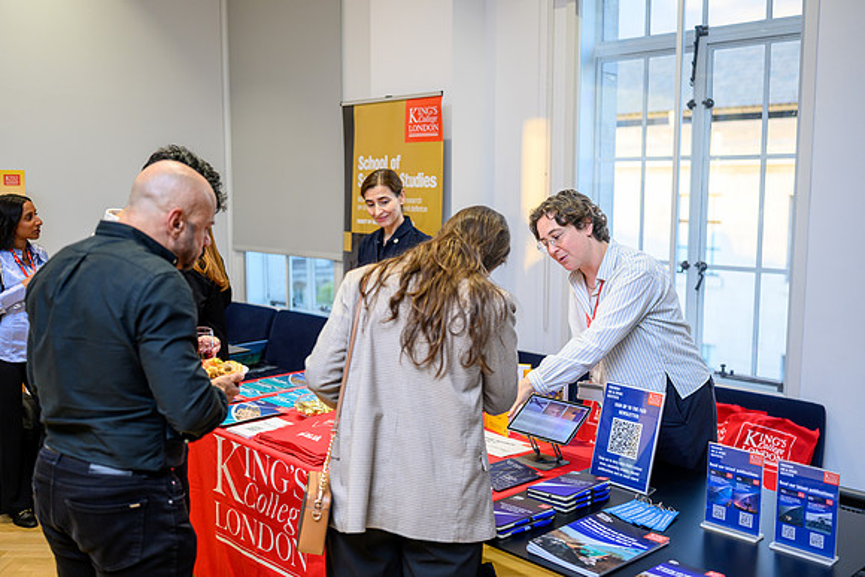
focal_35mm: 35
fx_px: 843
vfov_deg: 37.8
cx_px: 432
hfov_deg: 54.3
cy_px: 288
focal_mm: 35
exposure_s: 1/200
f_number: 2
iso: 500
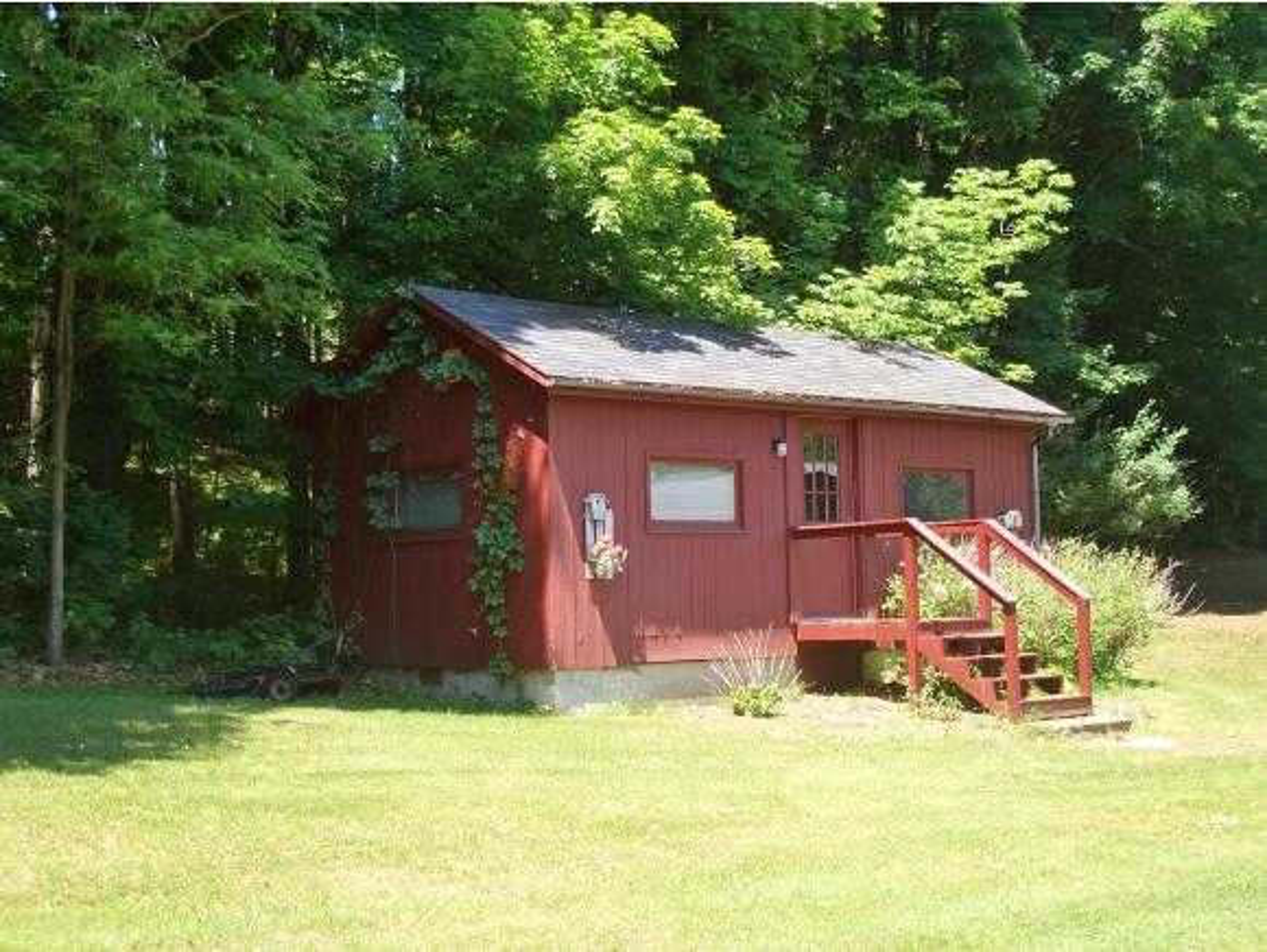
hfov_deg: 38.9
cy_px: 476
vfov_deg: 29.7
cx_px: 634
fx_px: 1795
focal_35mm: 49
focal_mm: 8.2
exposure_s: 1/160
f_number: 3.1
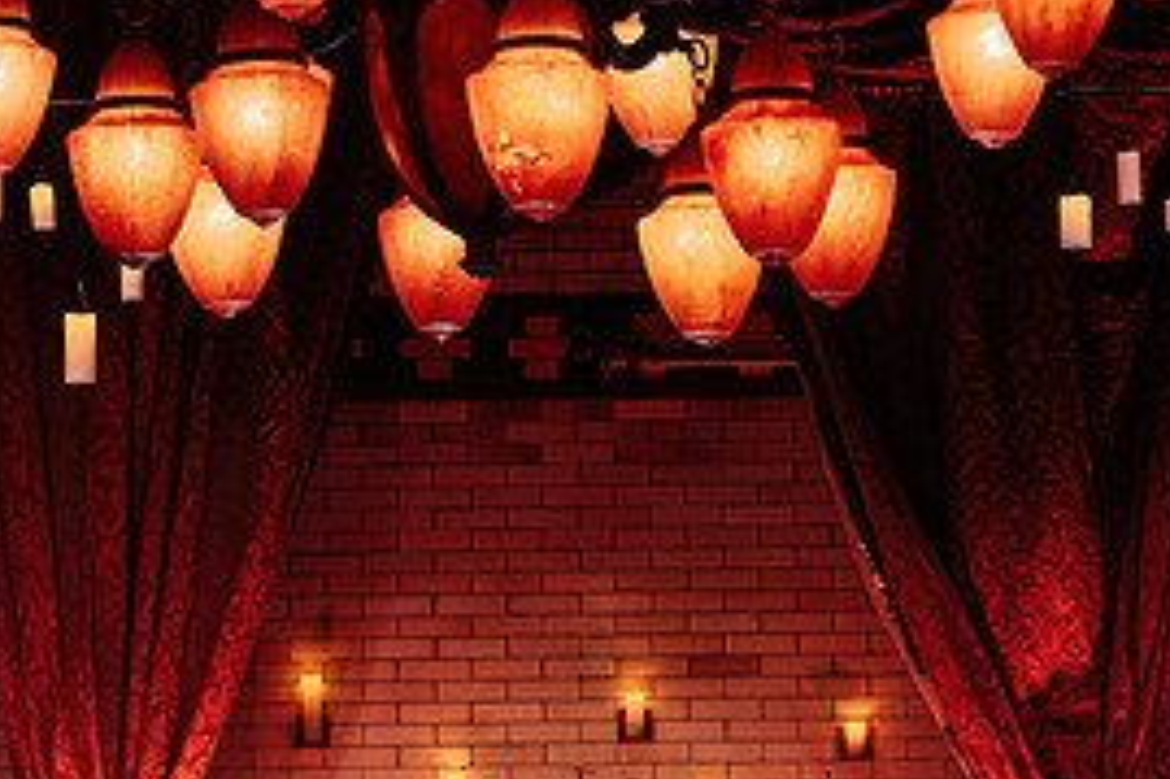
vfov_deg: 8.8
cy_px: 685
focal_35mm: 156
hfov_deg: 13.2
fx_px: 5067
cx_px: 605
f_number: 3.5
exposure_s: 1/80
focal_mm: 70
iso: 2000
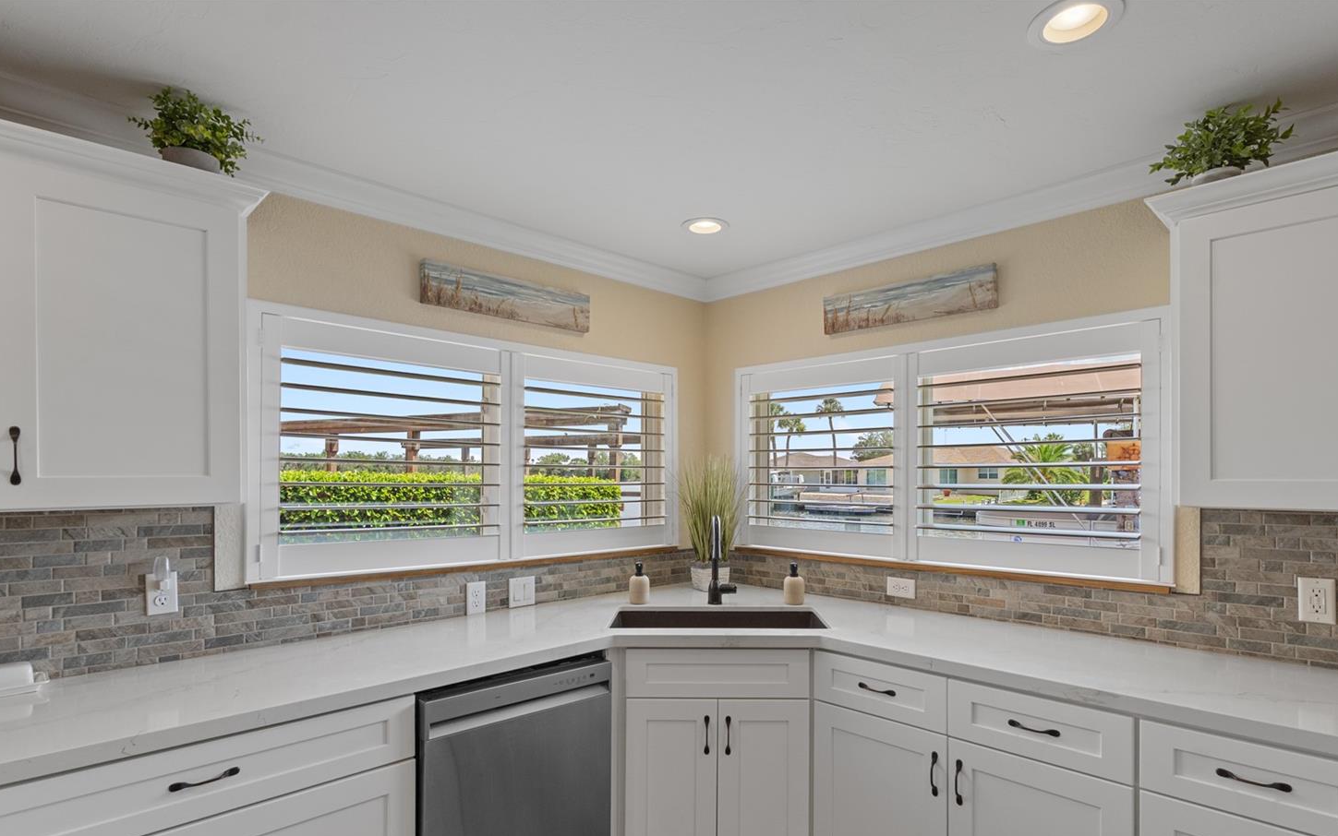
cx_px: 701
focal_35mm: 19
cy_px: 490
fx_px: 677
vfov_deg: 63.0
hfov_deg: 89.3
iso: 250
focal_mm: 11
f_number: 8
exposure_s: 1/30
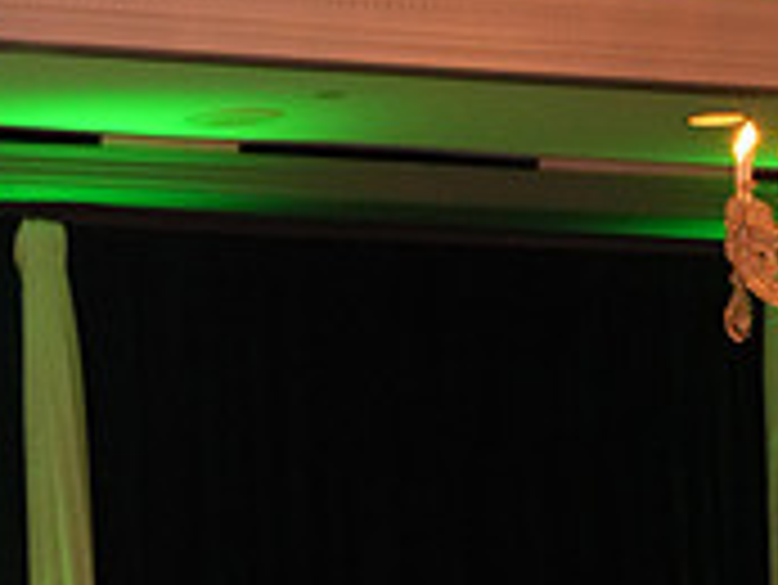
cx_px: 299
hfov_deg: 5.9
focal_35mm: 338
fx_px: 7602
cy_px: 1098
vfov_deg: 4.4
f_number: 7.1
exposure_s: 1/200
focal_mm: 105
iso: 5000
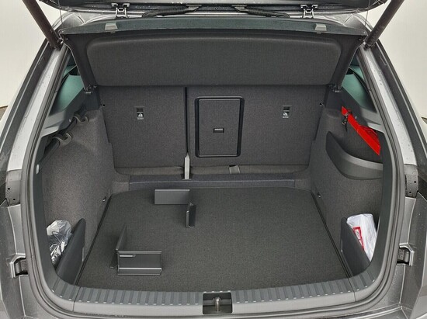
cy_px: 160
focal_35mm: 23
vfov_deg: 58.8
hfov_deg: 74.0
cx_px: 214
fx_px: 283
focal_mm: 5.54
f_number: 1.8
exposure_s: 1/185
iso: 50
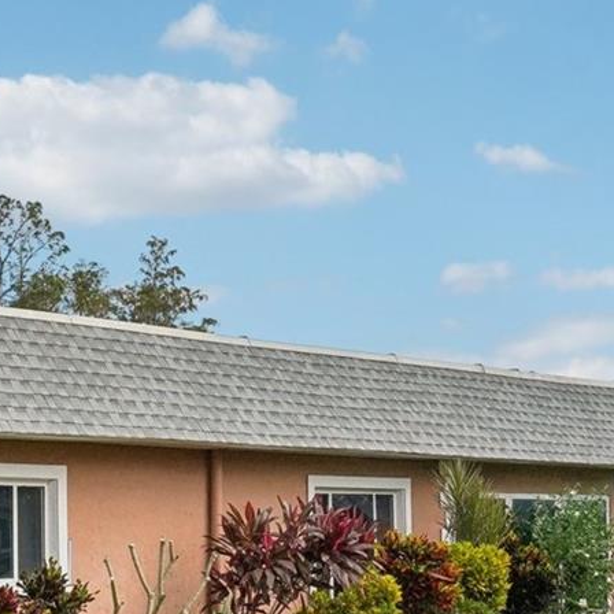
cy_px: 456
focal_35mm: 91
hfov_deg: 18.0
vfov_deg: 19.0
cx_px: -152
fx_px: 1826
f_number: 8
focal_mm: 20
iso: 800
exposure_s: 1/1250
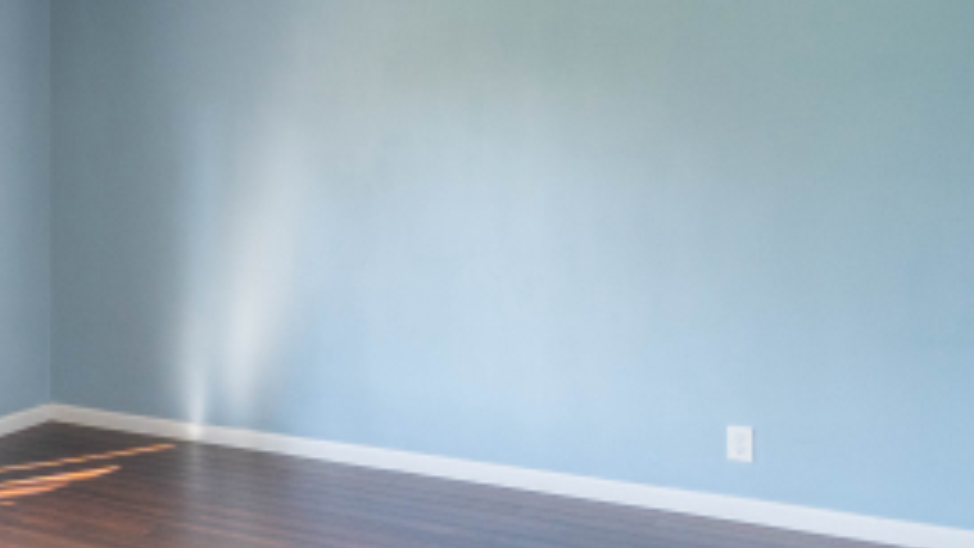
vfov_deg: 22.9
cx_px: -131
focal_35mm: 52
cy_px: 158
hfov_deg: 33.9
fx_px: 1343
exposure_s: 1/50
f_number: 4.5
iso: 800
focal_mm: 18
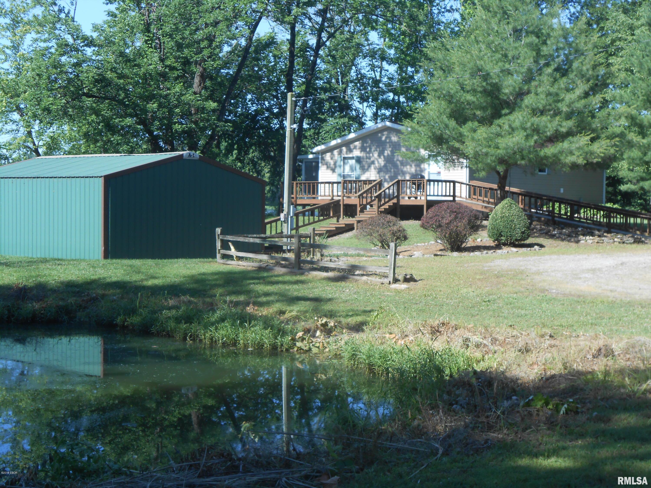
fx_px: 1053
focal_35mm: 56
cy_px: 244
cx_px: 326
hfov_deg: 34.3
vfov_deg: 26.1
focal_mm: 10
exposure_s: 1/200
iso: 80
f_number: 5.2
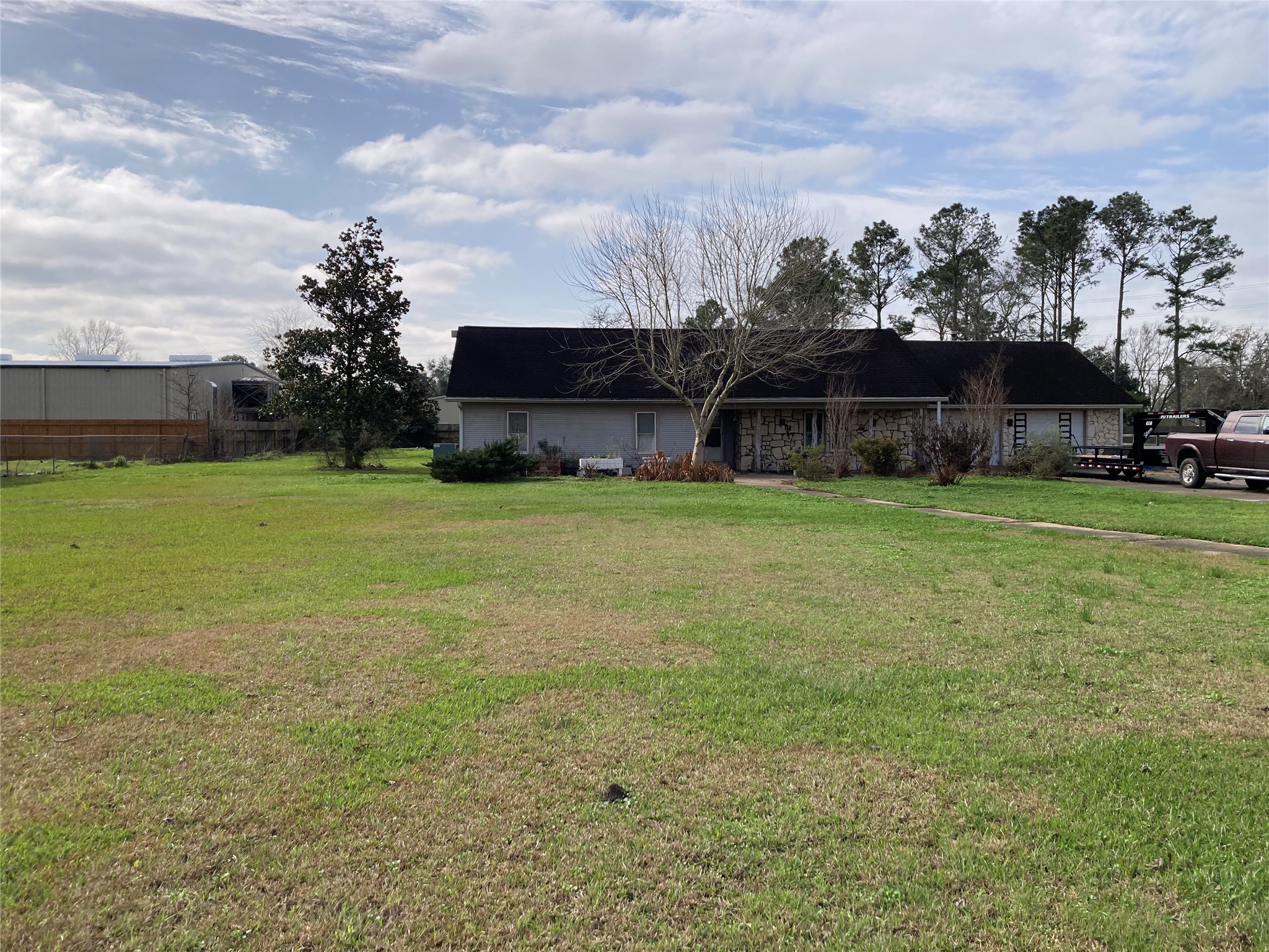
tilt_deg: -1.6
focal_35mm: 28
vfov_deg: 49.7
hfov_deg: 63.4
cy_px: 476
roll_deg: -0.2
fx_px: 1026
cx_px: 634
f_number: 1.8
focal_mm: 3.99
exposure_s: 1/3205
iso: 25
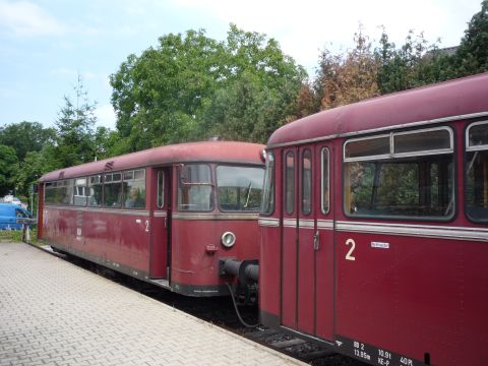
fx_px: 451
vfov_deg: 44.2
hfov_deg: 56.8
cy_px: 183
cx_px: 244
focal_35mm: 32
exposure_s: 1/400
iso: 100
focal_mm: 5.2
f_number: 4
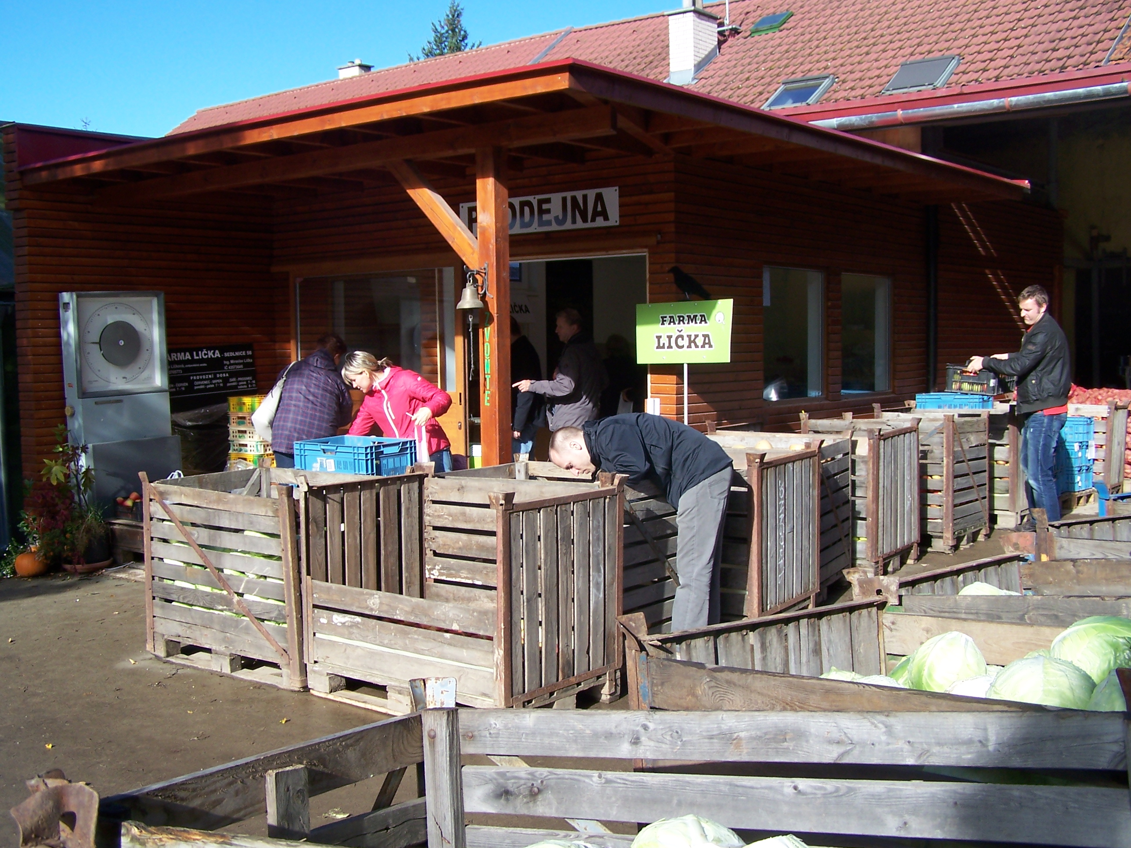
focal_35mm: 38
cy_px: 424
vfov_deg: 37.7
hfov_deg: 49.0
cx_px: 566
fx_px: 1242
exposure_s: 1/640
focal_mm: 6.3
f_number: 2.8
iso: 80
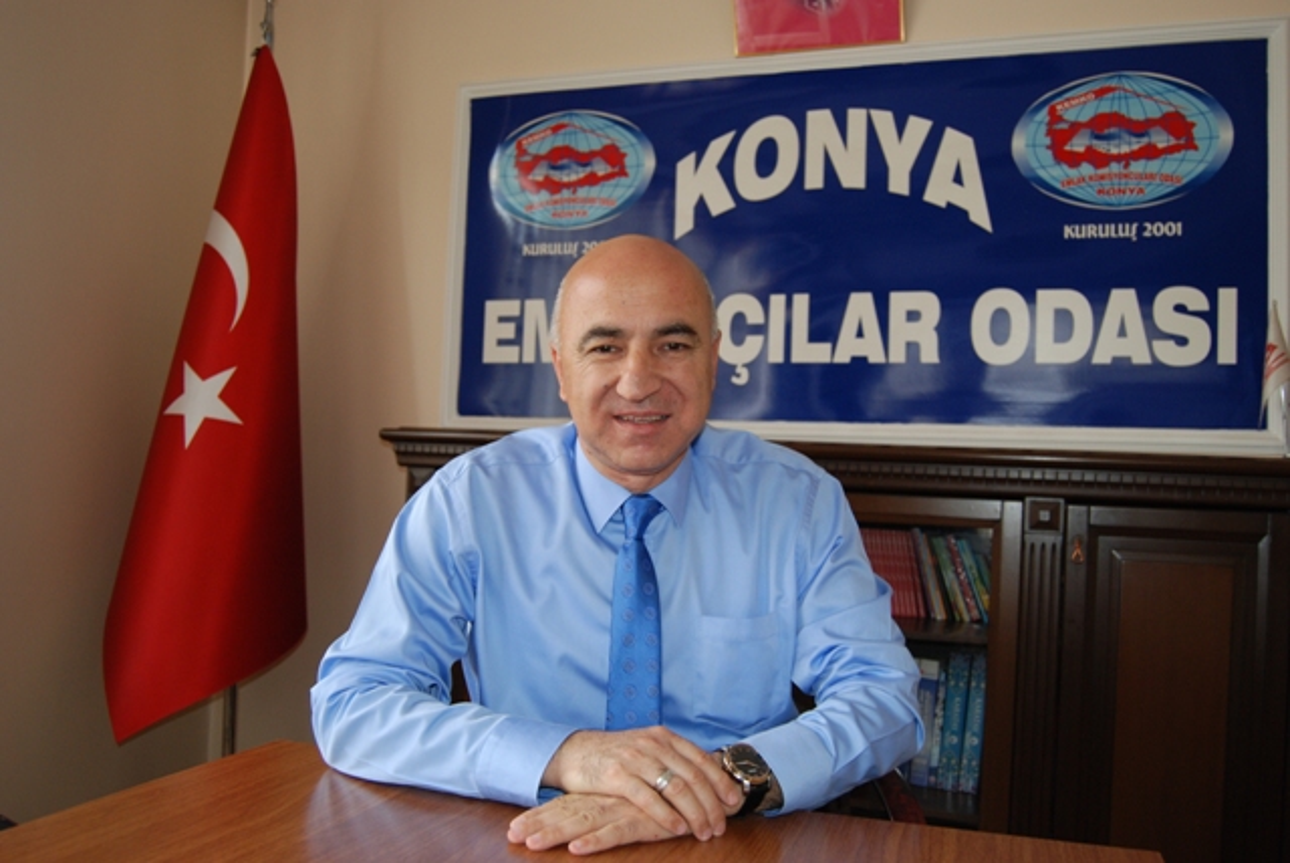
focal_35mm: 30
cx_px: 645
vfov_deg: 43.7
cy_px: 432
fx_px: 1076
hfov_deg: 61.9
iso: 400
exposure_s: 1/60
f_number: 4
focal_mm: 20
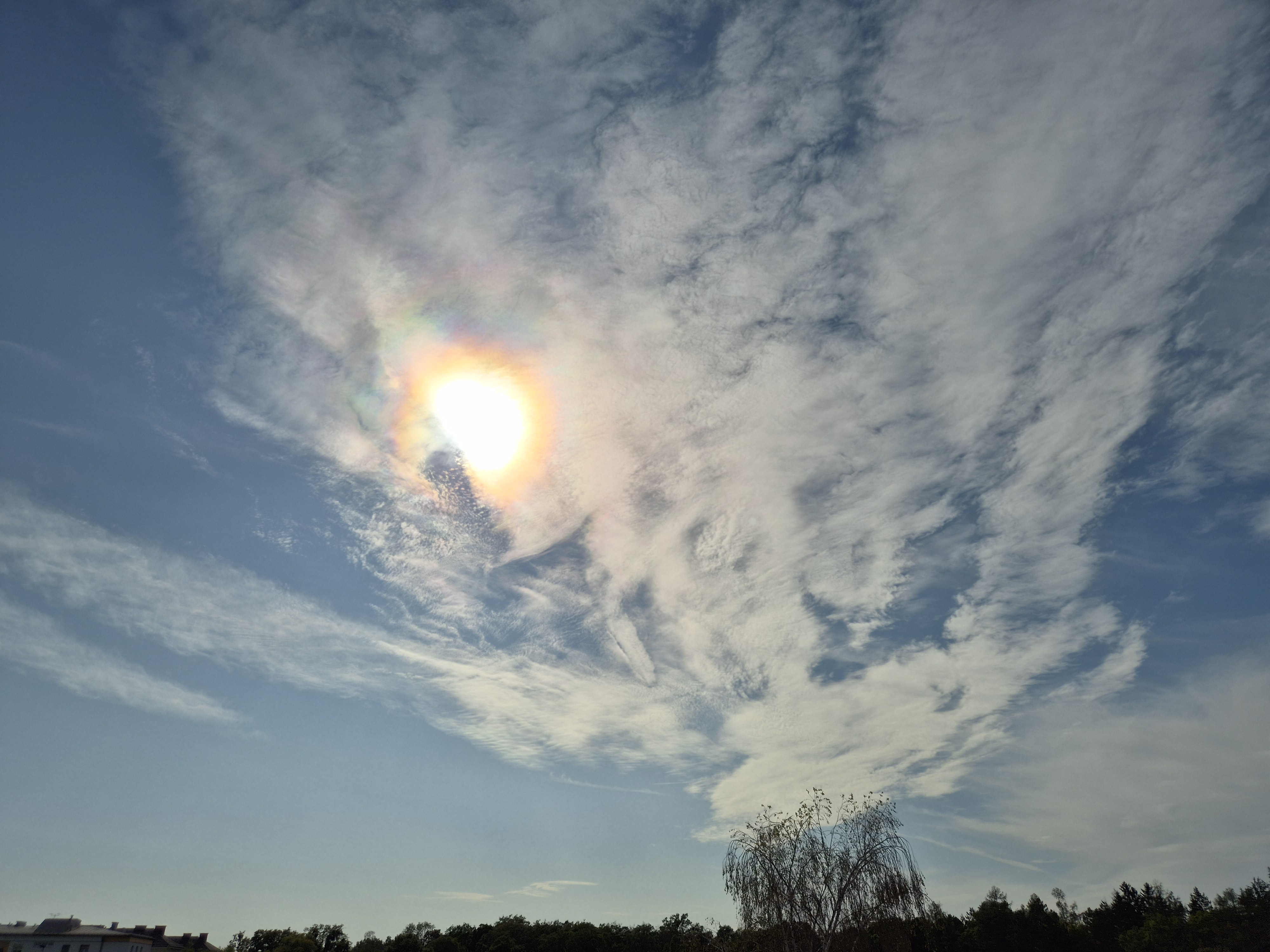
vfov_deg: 58.9
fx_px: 844
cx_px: 635
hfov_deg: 73.9
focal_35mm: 23
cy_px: 476
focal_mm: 5.4
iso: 25
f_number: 1.8
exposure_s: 1/24000
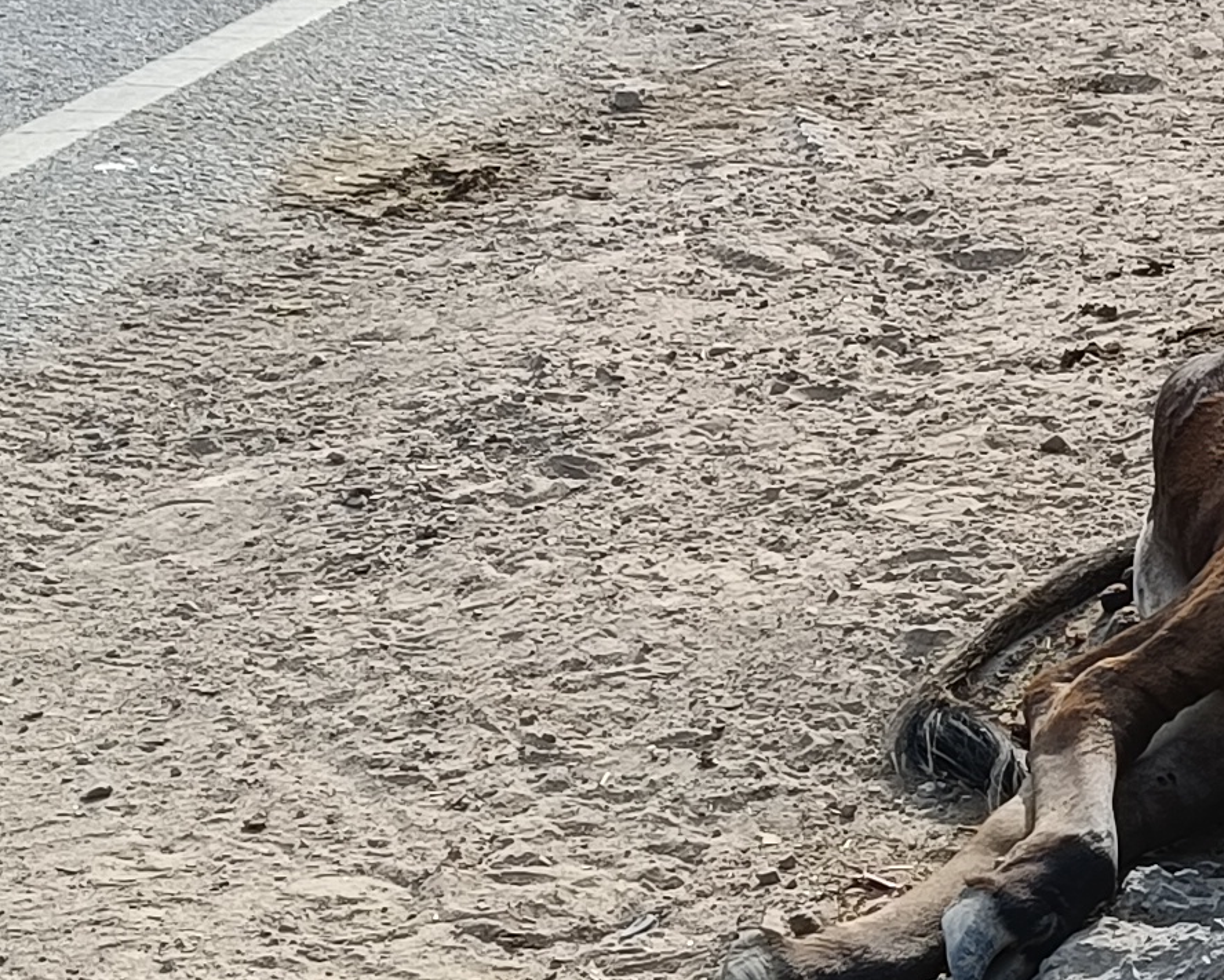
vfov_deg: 12.1
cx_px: 2207
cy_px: 627
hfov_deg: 13.6
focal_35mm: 127
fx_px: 4602
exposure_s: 1/339
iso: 100
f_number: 1.7
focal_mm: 4.7
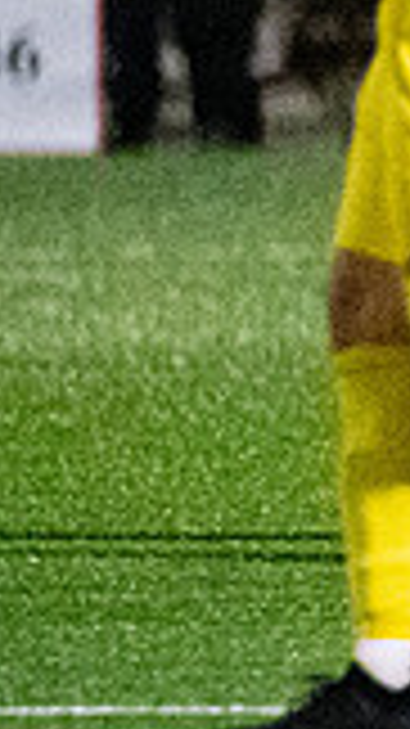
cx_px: 1840
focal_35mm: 1684
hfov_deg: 0.7
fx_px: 32581
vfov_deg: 1.3
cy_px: 166
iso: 8000
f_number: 2.8
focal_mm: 200
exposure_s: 1/1000
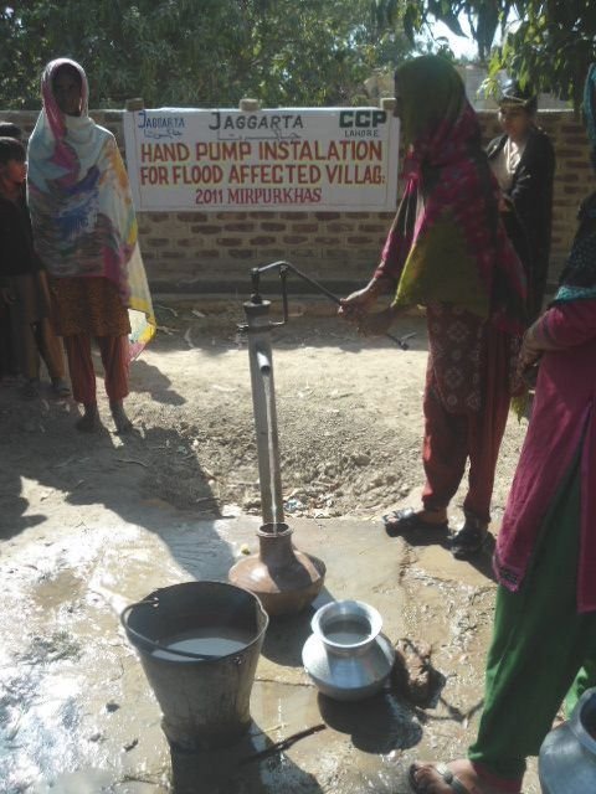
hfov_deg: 38.7
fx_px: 849
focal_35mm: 37
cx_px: 298
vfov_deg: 50.1
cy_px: 397
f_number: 3.2
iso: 80
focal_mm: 6.7
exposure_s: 1/500
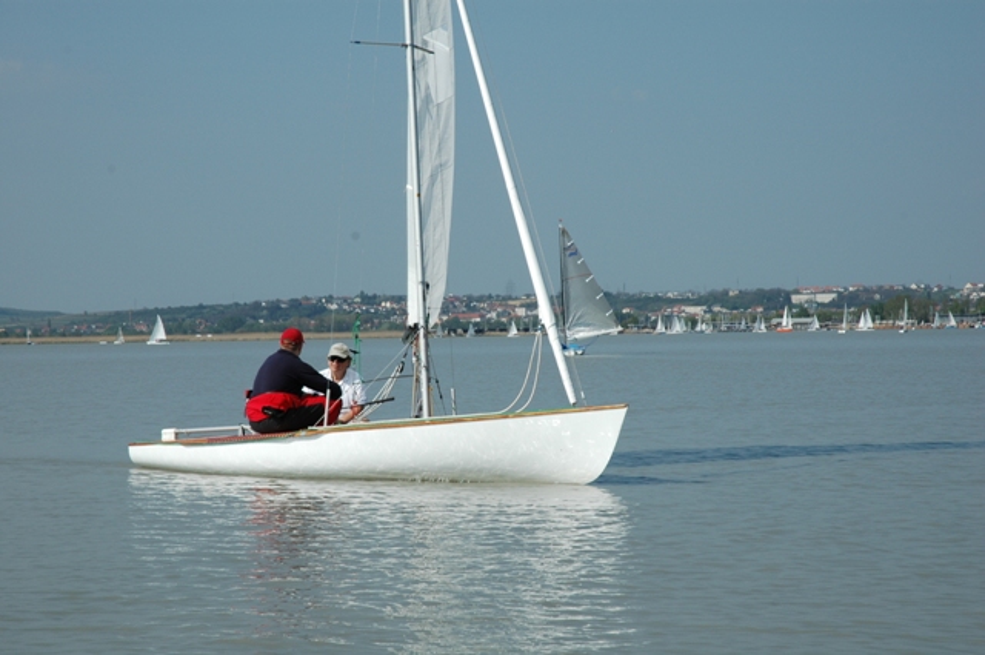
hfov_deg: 19.5
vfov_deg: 13.0
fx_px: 2871
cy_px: 328
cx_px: 492
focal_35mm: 105
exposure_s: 1/500
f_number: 11
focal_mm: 70
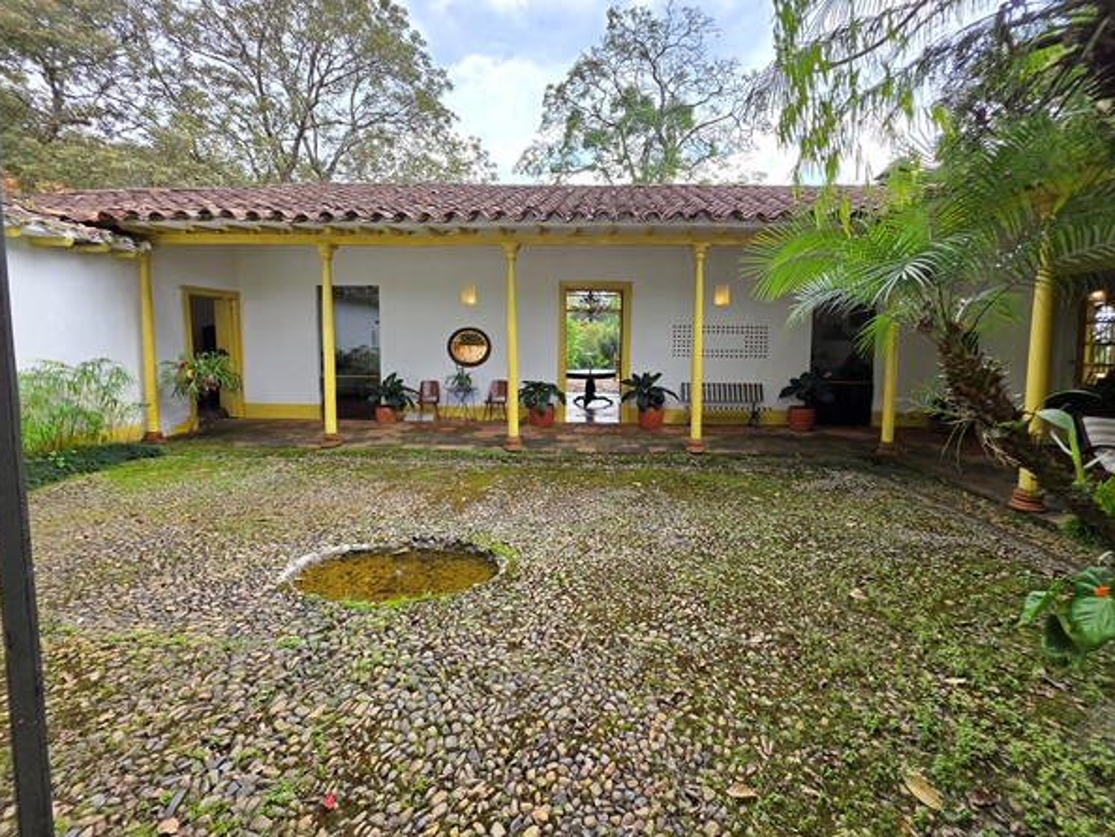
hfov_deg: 101.9
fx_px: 451
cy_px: 390
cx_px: 591
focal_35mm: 14
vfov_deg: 85.6
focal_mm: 2.2
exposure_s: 1/120
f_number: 1.9
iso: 25
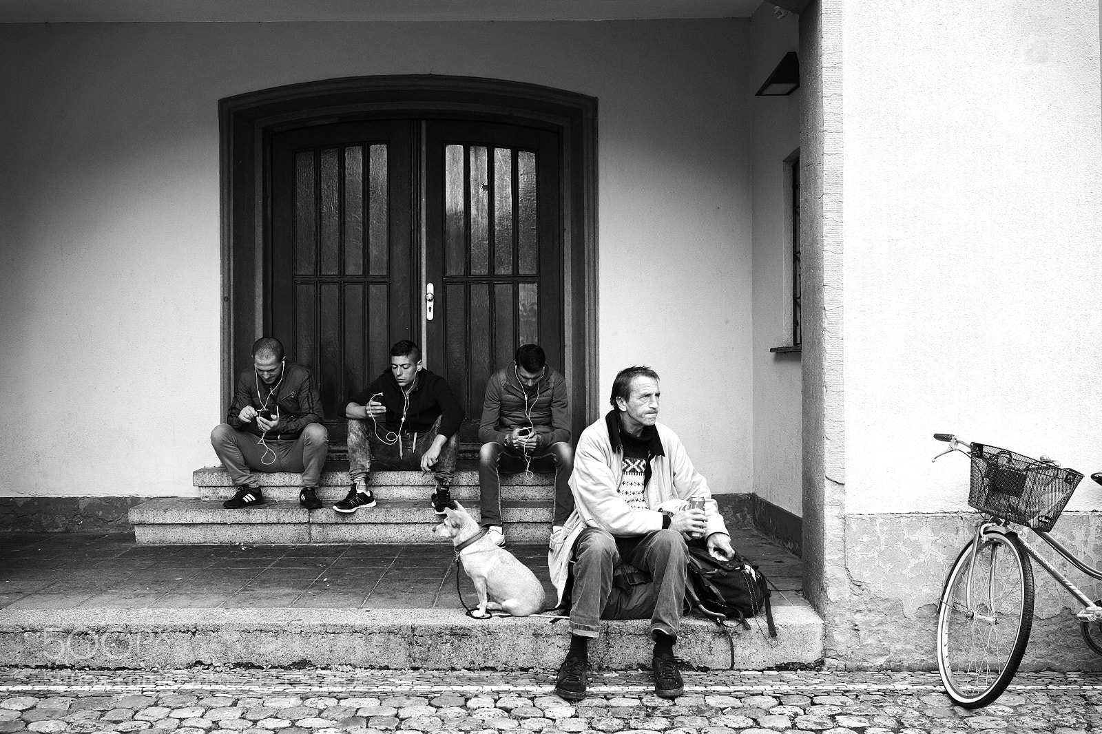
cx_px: 551
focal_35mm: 35
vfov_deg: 37.8
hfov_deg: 54.4
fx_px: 1071
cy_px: 367
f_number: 5.6
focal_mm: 23
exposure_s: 1/250
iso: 500
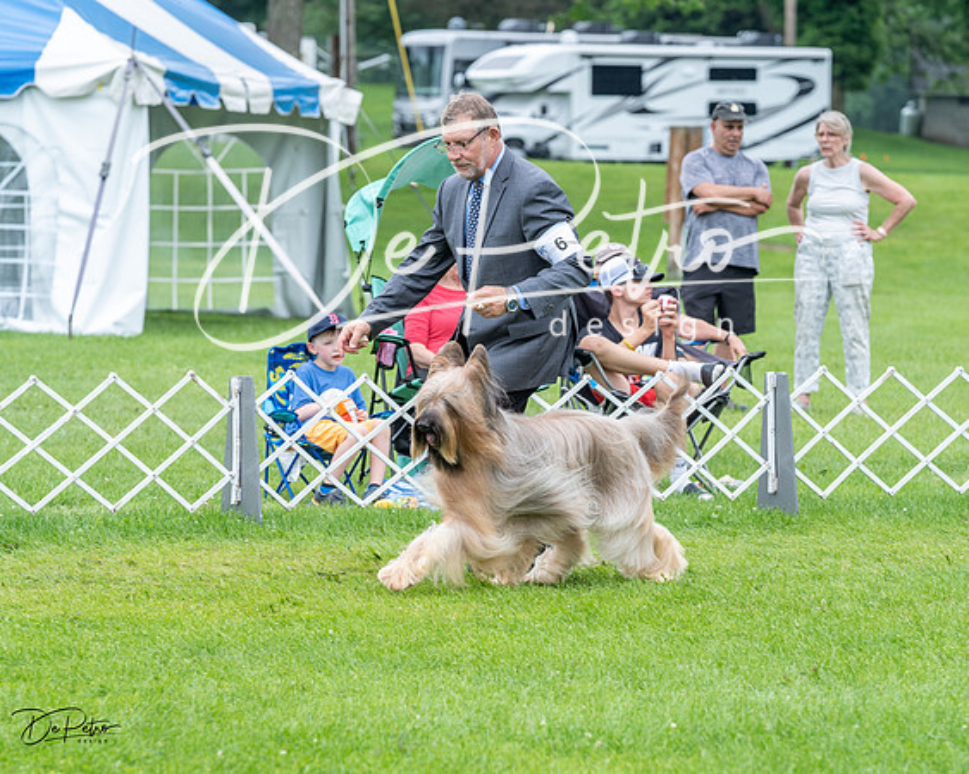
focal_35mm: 174
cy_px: 387
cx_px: 484
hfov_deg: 11.1
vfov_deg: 8.9
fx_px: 4978
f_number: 5
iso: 400
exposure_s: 1/800
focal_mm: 147
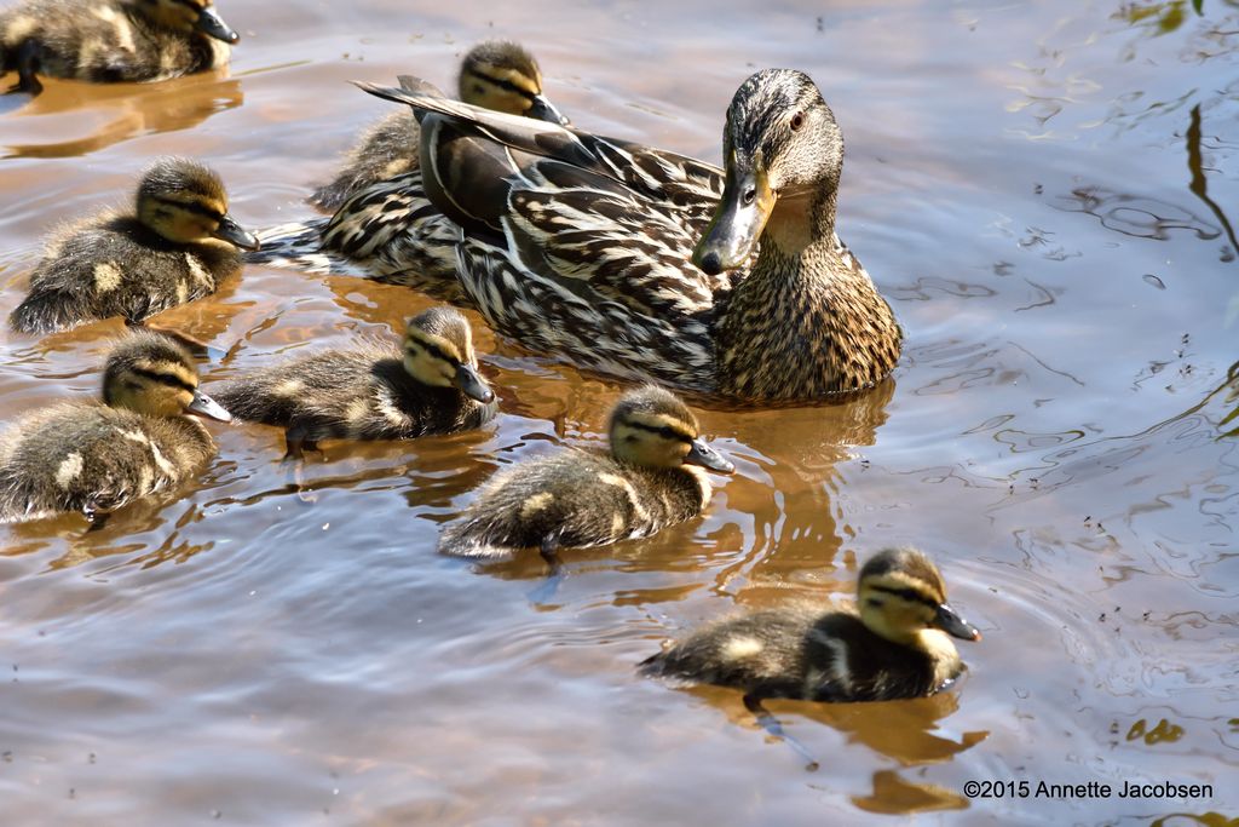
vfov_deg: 3.1
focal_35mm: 450
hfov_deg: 4.6
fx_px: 15489
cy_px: 414
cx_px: 620
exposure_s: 1/500
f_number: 10
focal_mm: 300
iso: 640
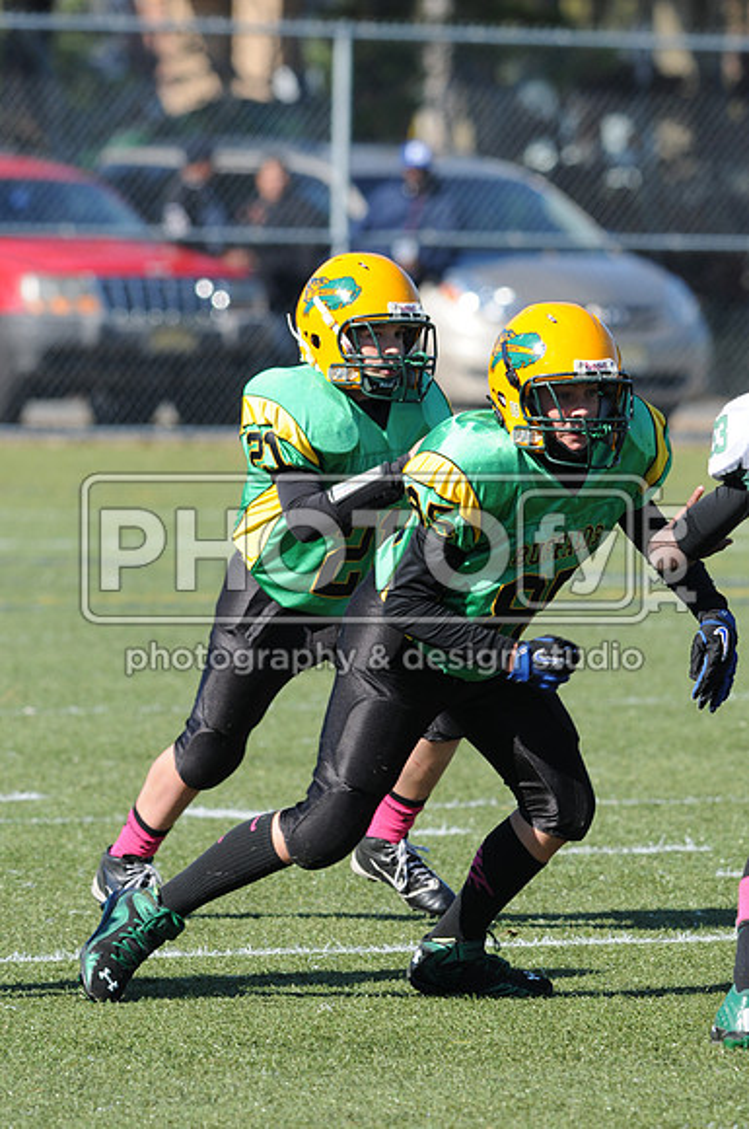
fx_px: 14085
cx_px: 374
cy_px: 564
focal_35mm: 450
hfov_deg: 3.0
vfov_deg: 4.6
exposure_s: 1/500
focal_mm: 300
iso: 200
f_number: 6.3
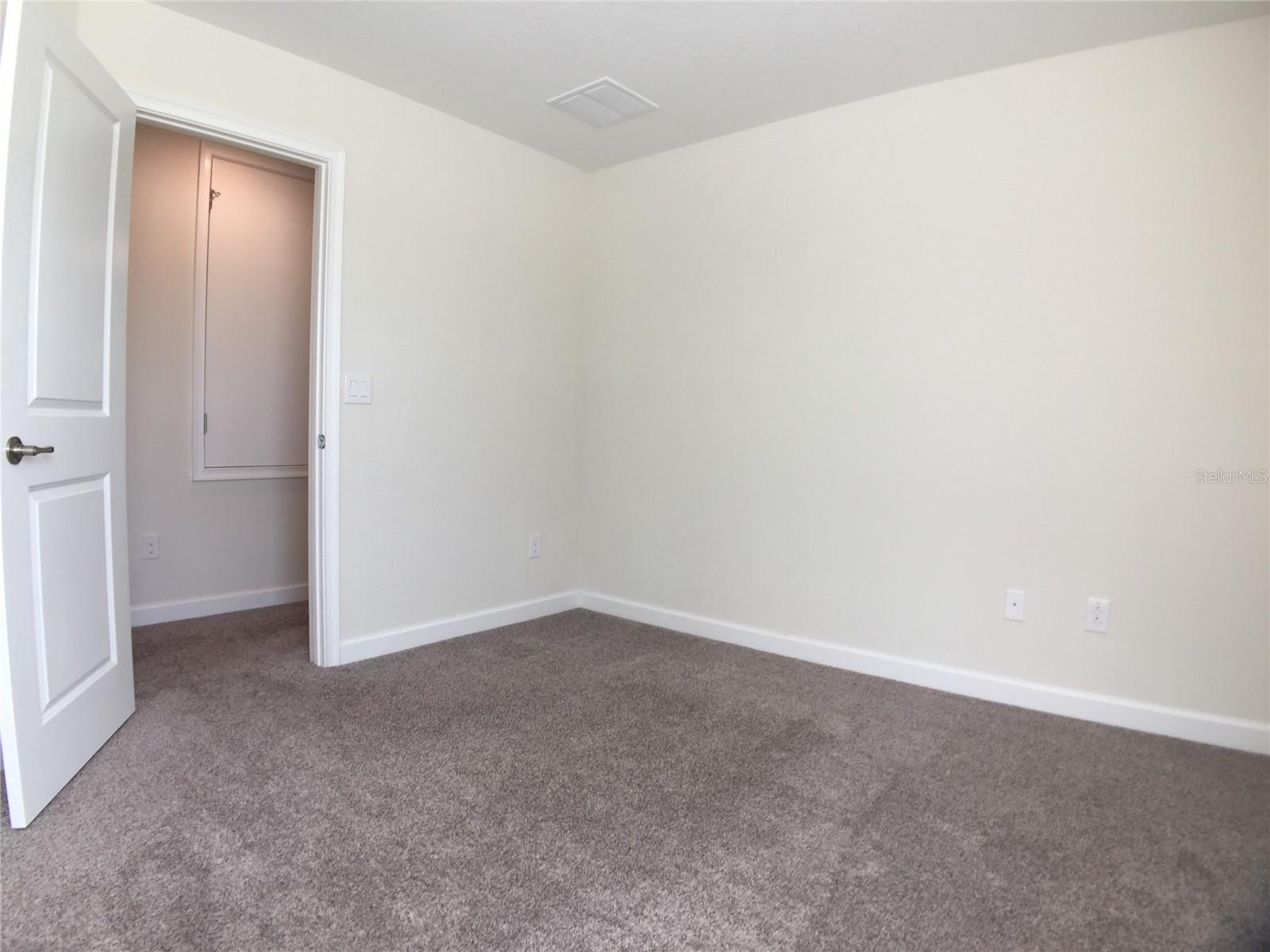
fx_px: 1064
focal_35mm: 29
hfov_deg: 61.7
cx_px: 635
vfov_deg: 48.2
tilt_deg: -4.4
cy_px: 476
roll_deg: -2.2
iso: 32
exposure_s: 1/60
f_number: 2.2
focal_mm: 4.15
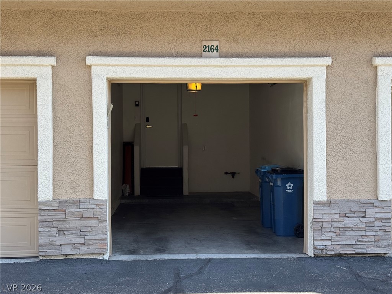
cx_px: 196
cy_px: 147
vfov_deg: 30.3
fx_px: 544
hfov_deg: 39.7
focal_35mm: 48
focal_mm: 6.76
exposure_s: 1/633
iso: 64
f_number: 1.78
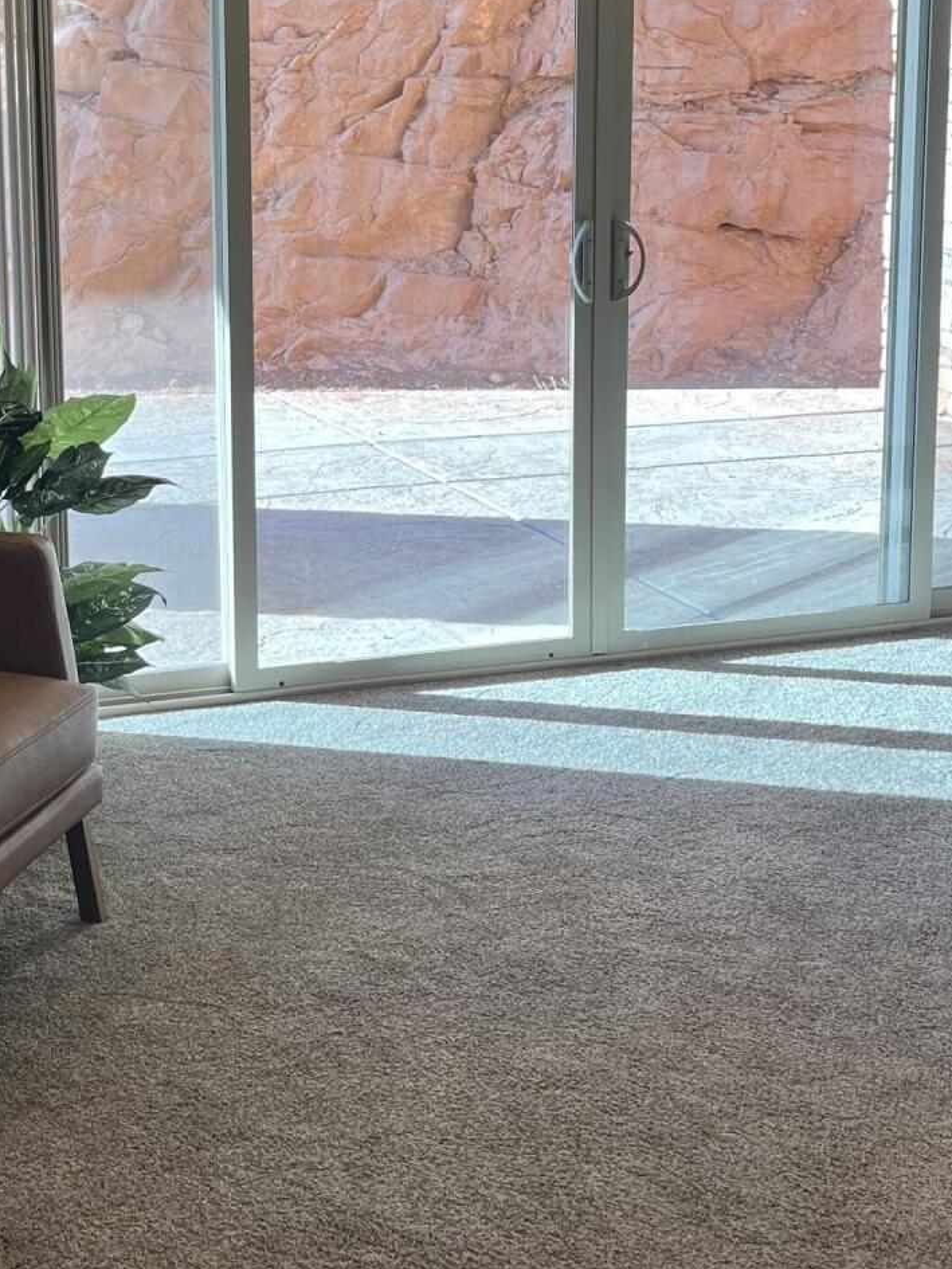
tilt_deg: -9.2
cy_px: 295
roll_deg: +1.5
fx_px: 2016
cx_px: 142
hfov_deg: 25.9
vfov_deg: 34.1
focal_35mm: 55
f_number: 1.6
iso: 40
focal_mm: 5.1
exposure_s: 1/120
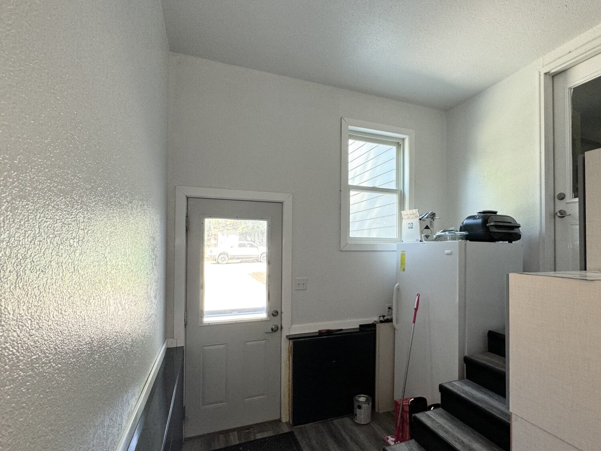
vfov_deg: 71.5
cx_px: 334
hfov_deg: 87.4
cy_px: 242
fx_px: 313
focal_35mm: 18
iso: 100
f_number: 2.2
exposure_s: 1/99
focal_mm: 2.22
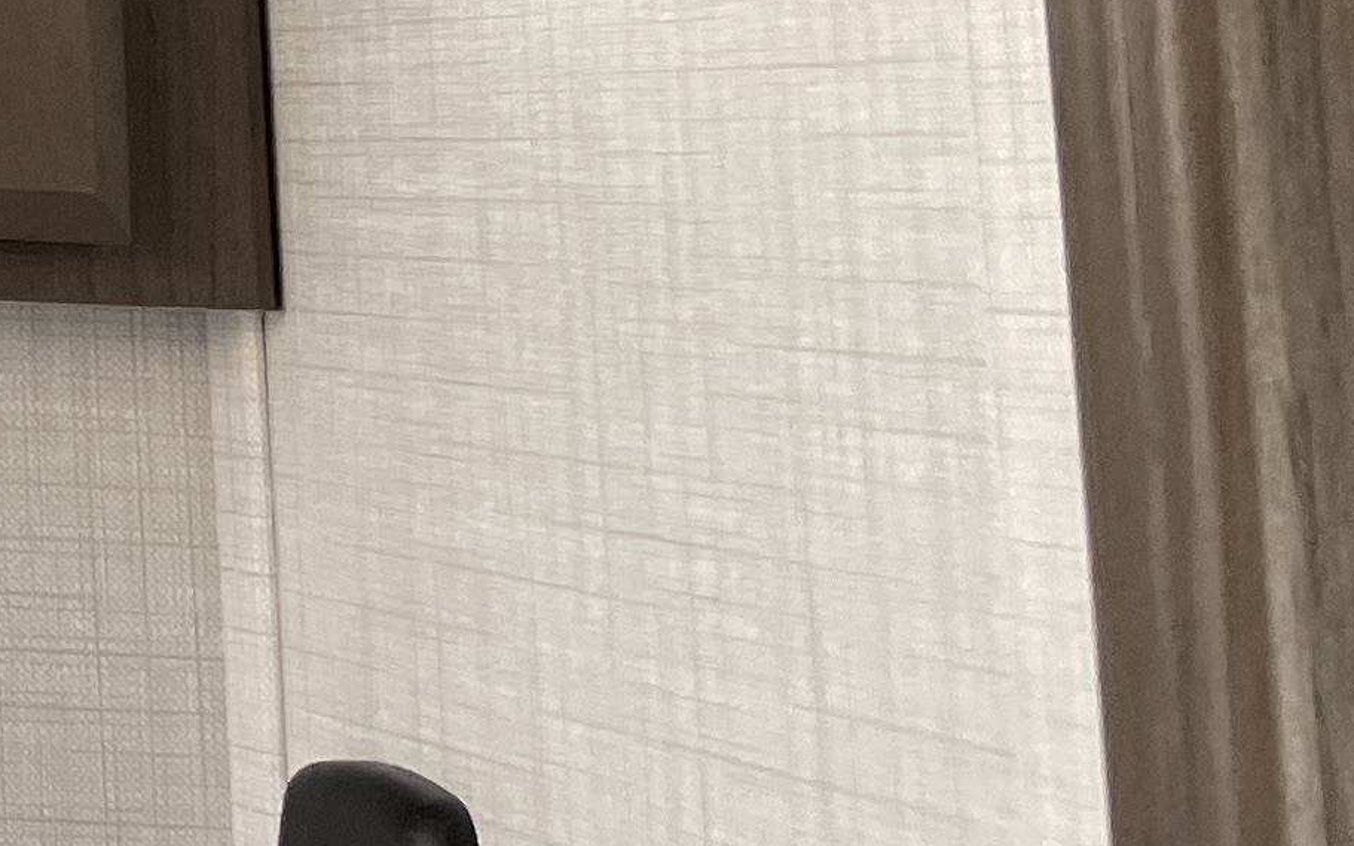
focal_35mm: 122
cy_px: -889
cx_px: -1492
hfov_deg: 14.0
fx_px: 4501
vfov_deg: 9.9
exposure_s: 1/121
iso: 125
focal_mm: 4.2
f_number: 1.6
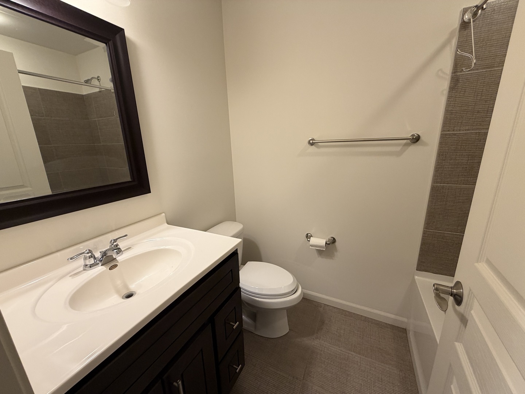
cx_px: 262
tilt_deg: -14.8
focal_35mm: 14
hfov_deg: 102.1
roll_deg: +2.0
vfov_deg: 85.7
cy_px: 197
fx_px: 212
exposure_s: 1/60
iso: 160
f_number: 2.2
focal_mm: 2.22
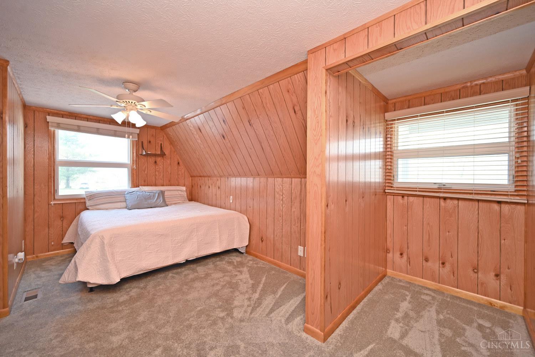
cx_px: 268
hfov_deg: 104.3
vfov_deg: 81.2
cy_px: 178
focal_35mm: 14
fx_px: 208
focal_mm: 14
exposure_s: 1/60
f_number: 4
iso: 360
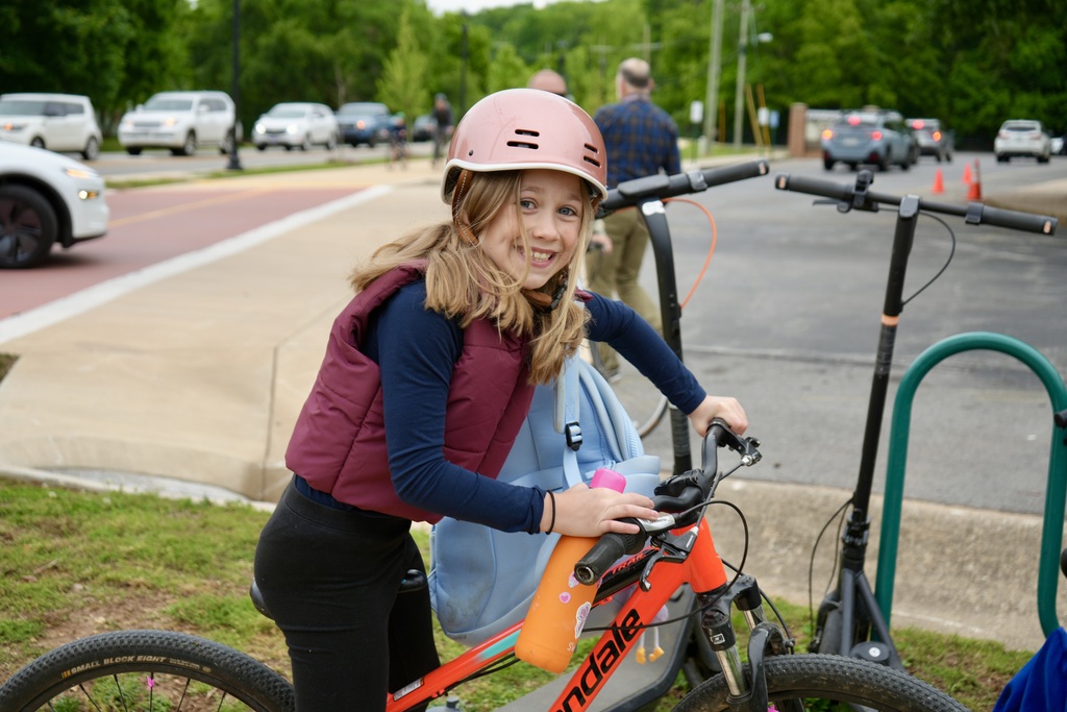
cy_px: 356
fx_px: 1423
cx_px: 534
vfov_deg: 28.1
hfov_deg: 41.1
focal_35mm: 48
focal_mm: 48
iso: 160
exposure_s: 1/160
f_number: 4.5
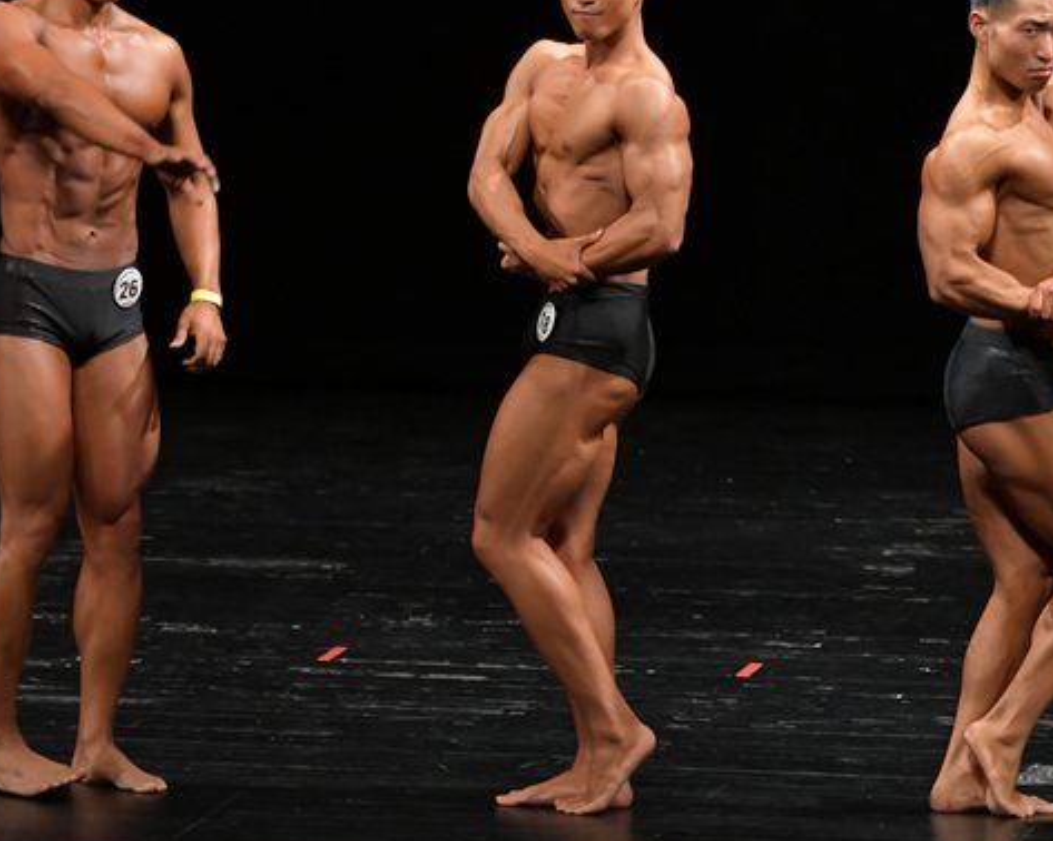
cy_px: 340
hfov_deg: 5.6
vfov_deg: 4.5
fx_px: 10779
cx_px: 547
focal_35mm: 346
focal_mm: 150
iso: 3200
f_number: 5.6
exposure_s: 1/400
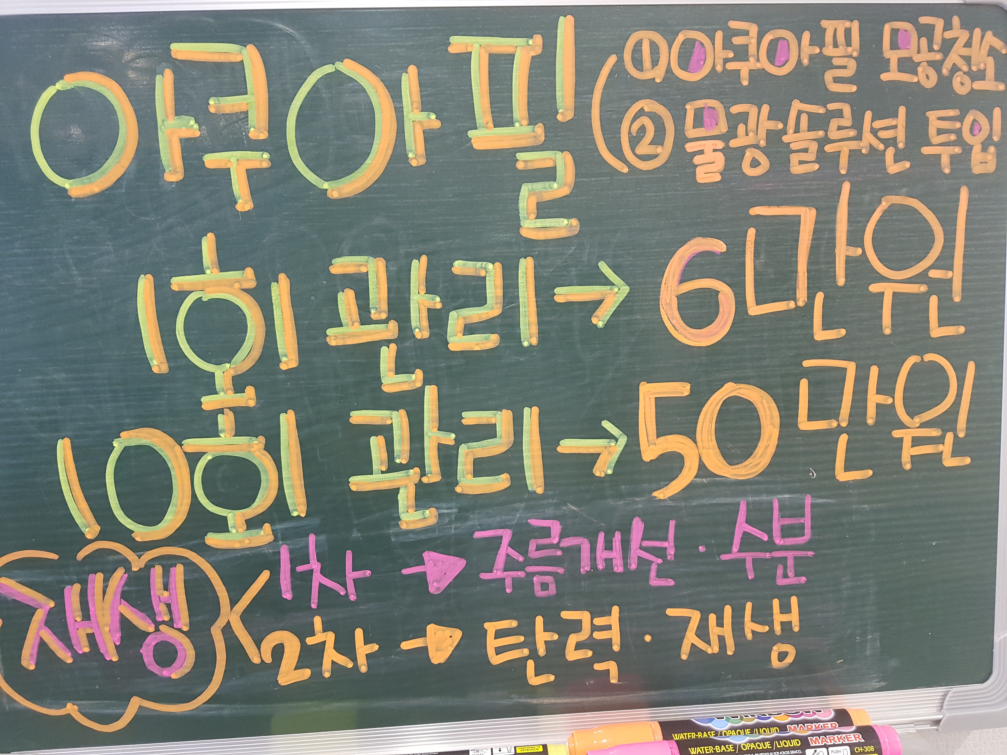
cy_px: 378
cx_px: 504
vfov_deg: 53.1
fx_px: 756
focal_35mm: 26
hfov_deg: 67.3
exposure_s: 1/60
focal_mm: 4.2
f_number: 1.7
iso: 200
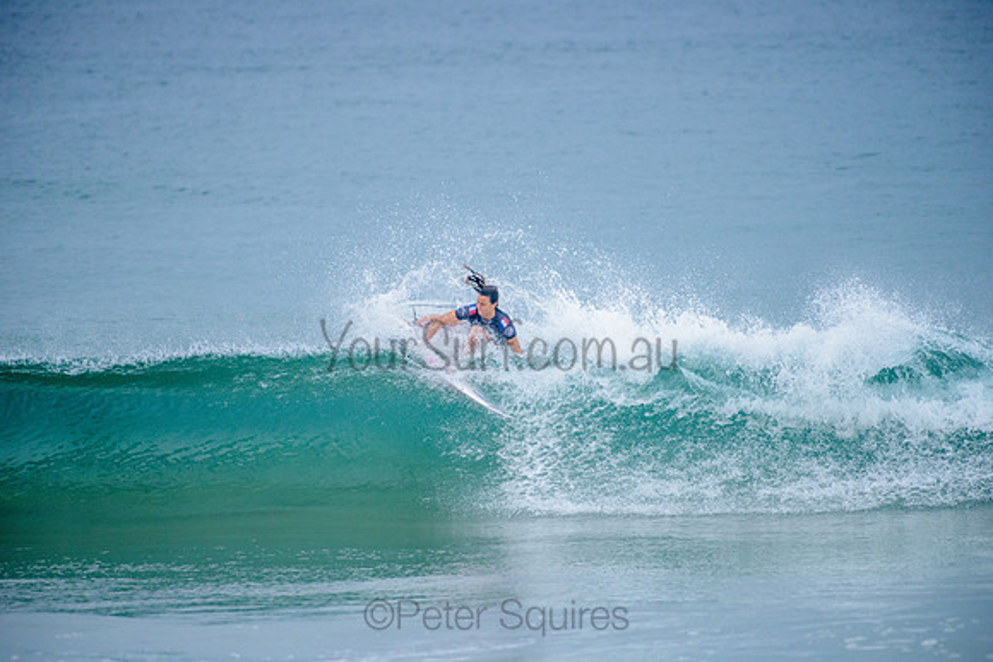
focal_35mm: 480
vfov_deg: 2.9
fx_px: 13245
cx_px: 496
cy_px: 331
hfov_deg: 4.3
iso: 720
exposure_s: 1/2000
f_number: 5.6
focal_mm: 480
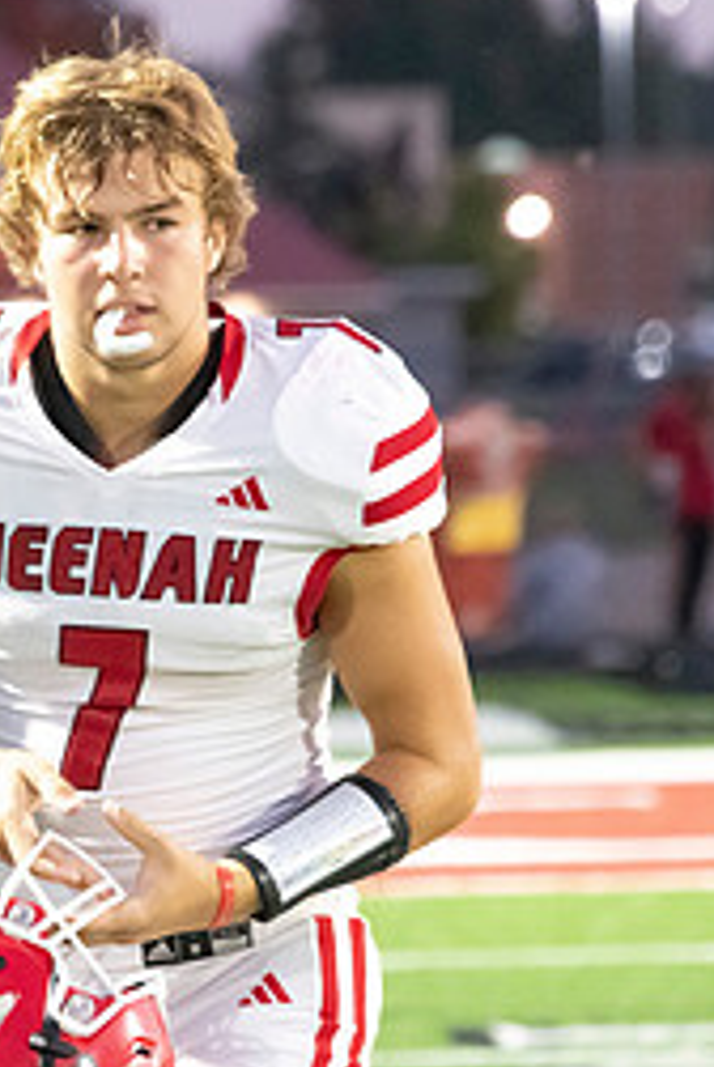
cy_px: 657
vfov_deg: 3.6
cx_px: 170
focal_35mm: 577
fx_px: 17117
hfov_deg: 2.4
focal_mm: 250
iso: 10000
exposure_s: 1/125
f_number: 7.1
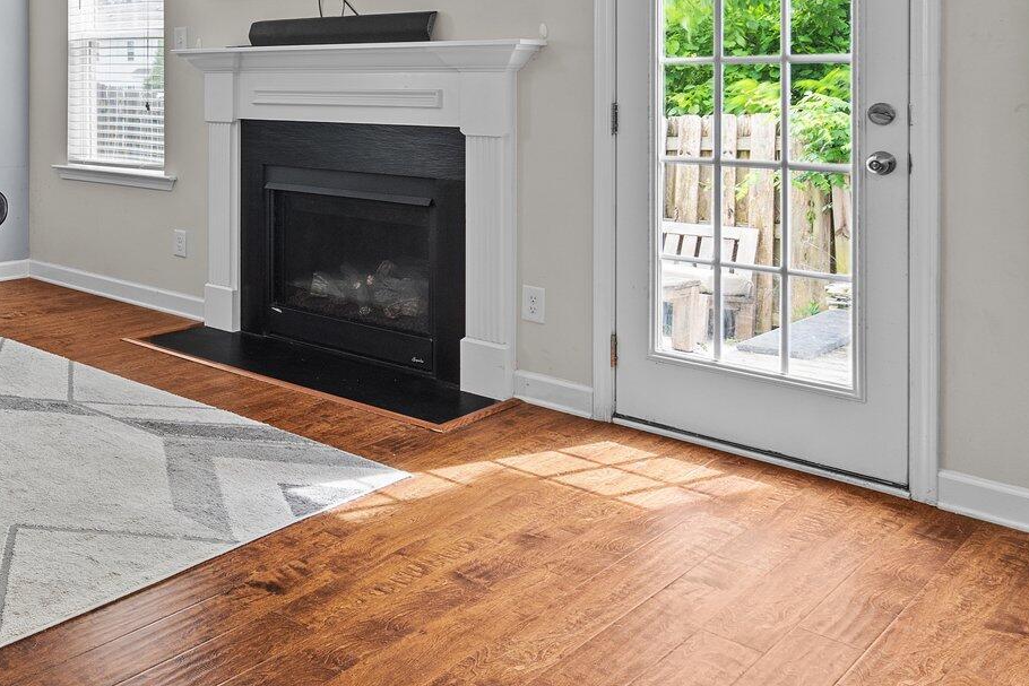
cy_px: 83
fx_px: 1029
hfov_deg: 46.8
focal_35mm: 36
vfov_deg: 35.0
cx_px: 68
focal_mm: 16
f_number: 8
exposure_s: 1/2
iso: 400
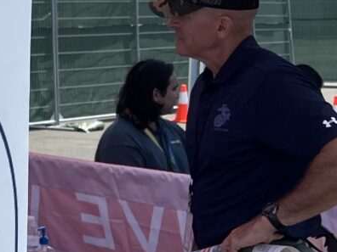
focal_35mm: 126
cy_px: 26
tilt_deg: -1.7
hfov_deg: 14.2
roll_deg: +0.5
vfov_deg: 11.7
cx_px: -221
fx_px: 1227
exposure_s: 1/4630
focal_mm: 5.7
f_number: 1.5
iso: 50
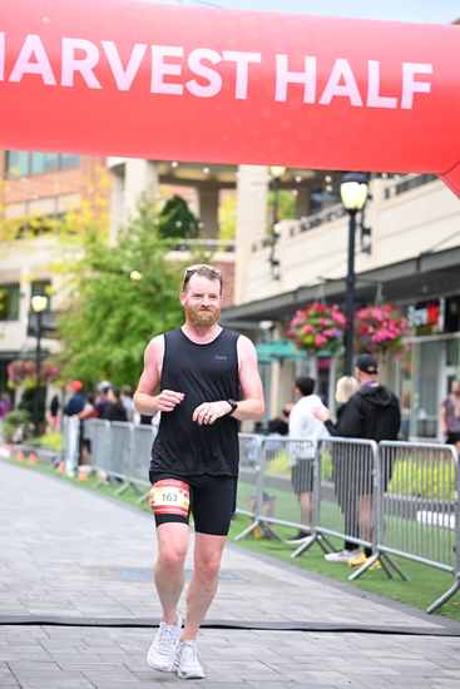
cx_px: 230
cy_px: 344
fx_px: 1781
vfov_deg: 21.9
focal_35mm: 93
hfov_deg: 14.7
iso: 1000
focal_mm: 93
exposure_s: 1/2000
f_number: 2.8
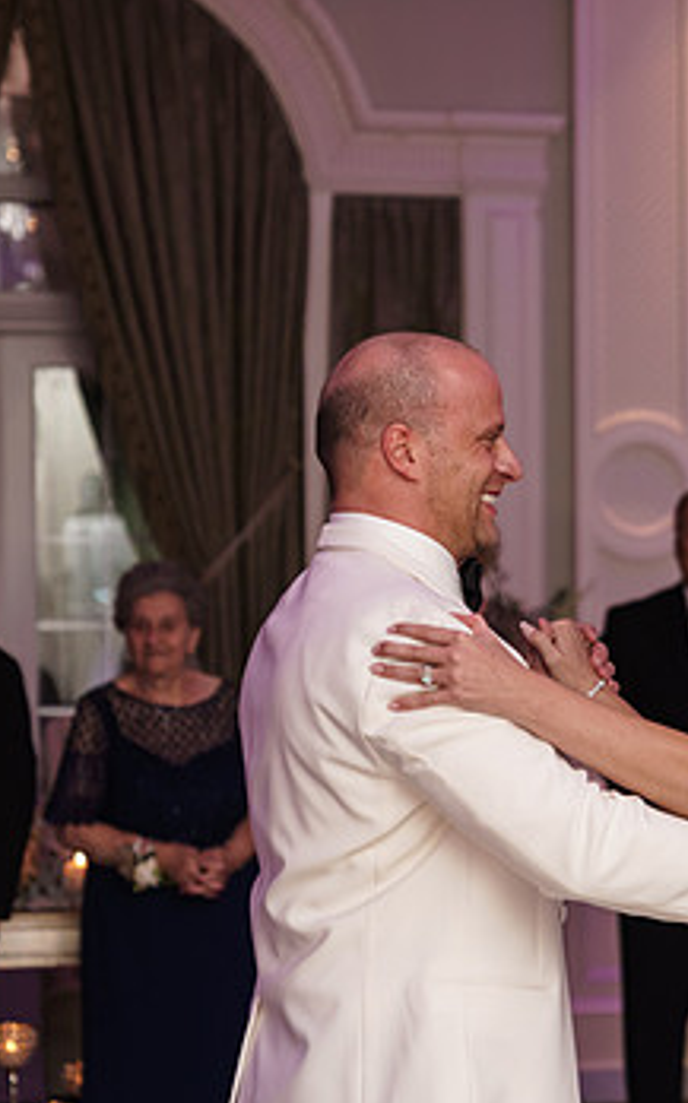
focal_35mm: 119
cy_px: 607
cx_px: 571
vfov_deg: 17.5
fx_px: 3576
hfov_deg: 10.9
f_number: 2.8
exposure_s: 1/200
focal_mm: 70
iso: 1250
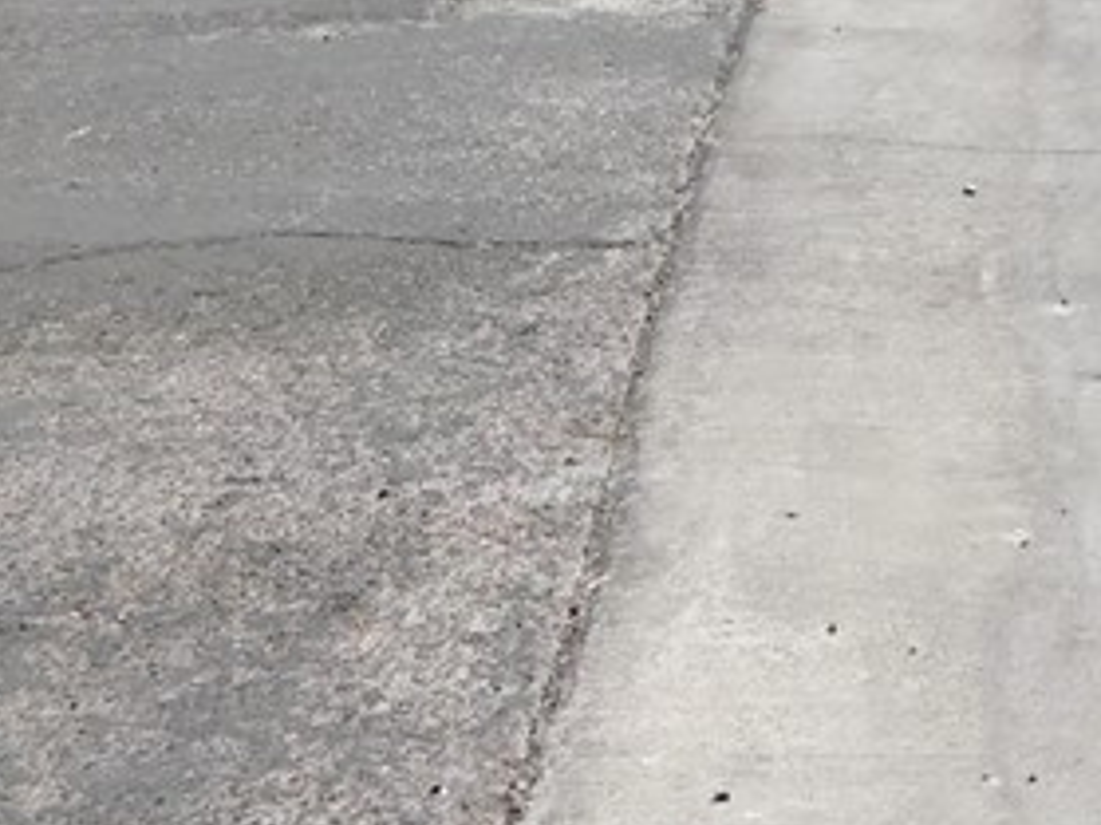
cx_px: 1867
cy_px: -580
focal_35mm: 147
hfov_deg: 12.5
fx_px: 4673
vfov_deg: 9.7
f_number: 3.6
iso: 125
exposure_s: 1/1000
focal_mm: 7.1
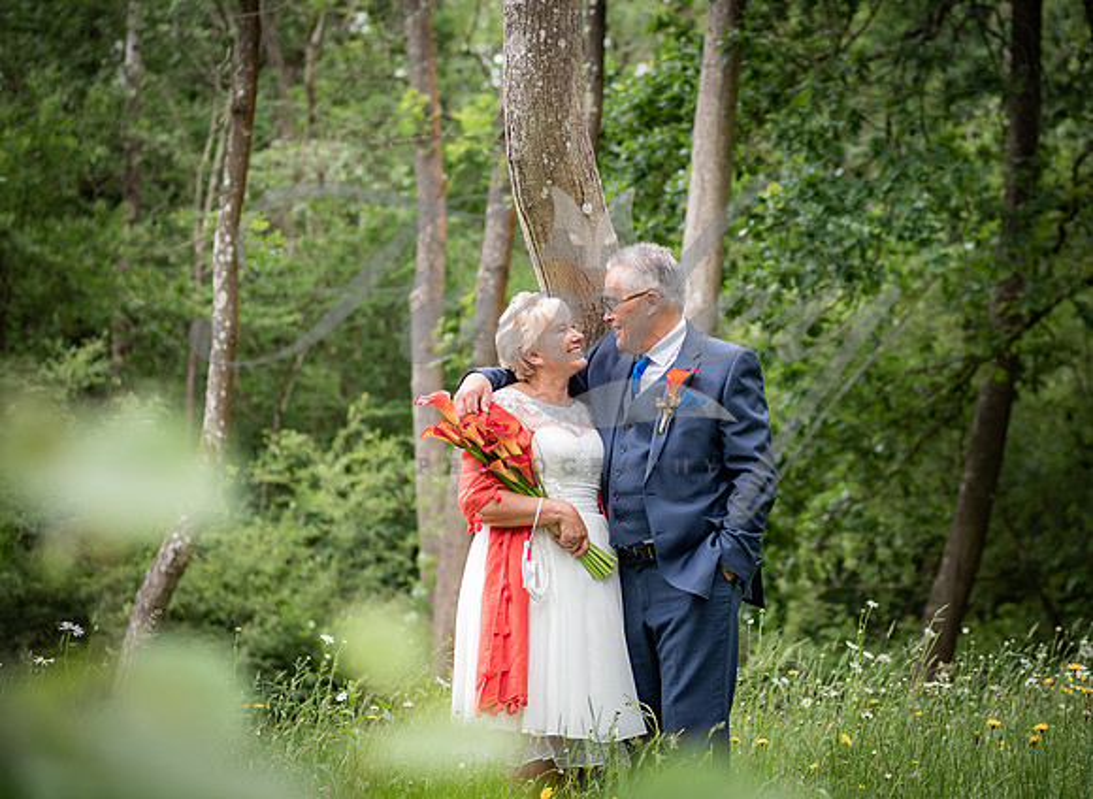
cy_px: 319
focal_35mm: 102
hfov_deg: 19.5
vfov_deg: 14.3
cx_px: 639
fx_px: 3177
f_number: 1.6
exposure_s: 1/500
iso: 100
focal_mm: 43
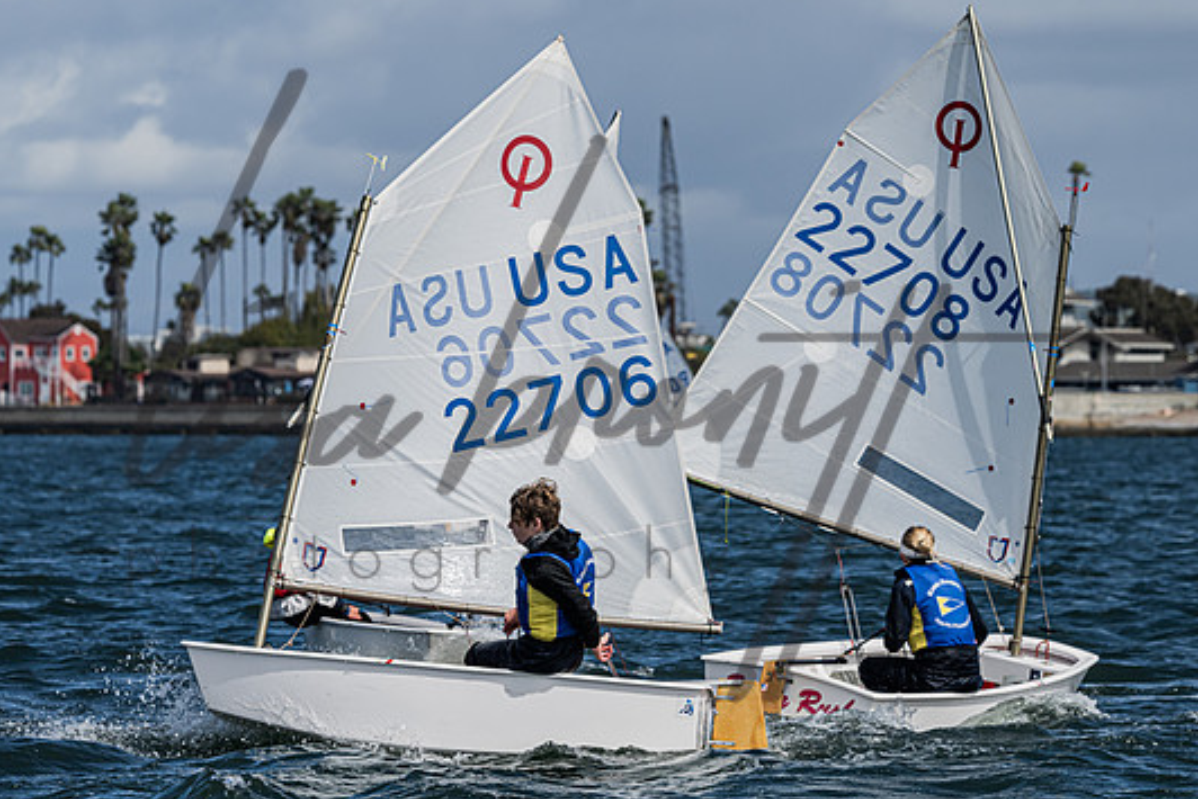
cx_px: 628
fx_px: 8787
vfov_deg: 5.2
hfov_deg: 7.8
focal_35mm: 264
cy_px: 361
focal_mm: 220
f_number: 10
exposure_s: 1/1600
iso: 320
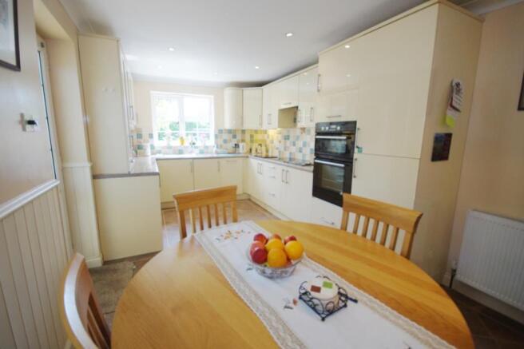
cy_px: 174
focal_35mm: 15
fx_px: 218
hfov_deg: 100.4
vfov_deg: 77.3
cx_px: 262
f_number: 4
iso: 400
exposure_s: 1/160
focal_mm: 10
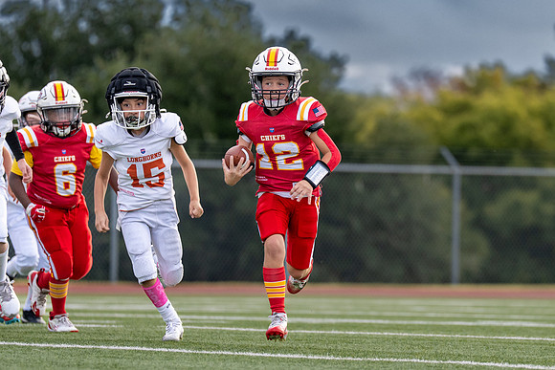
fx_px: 6557
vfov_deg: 3.2
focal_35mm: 425
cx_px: 355
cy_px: 212
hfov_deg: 4.8
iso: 400
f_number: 2.8
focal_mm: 200
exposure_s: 1/2000
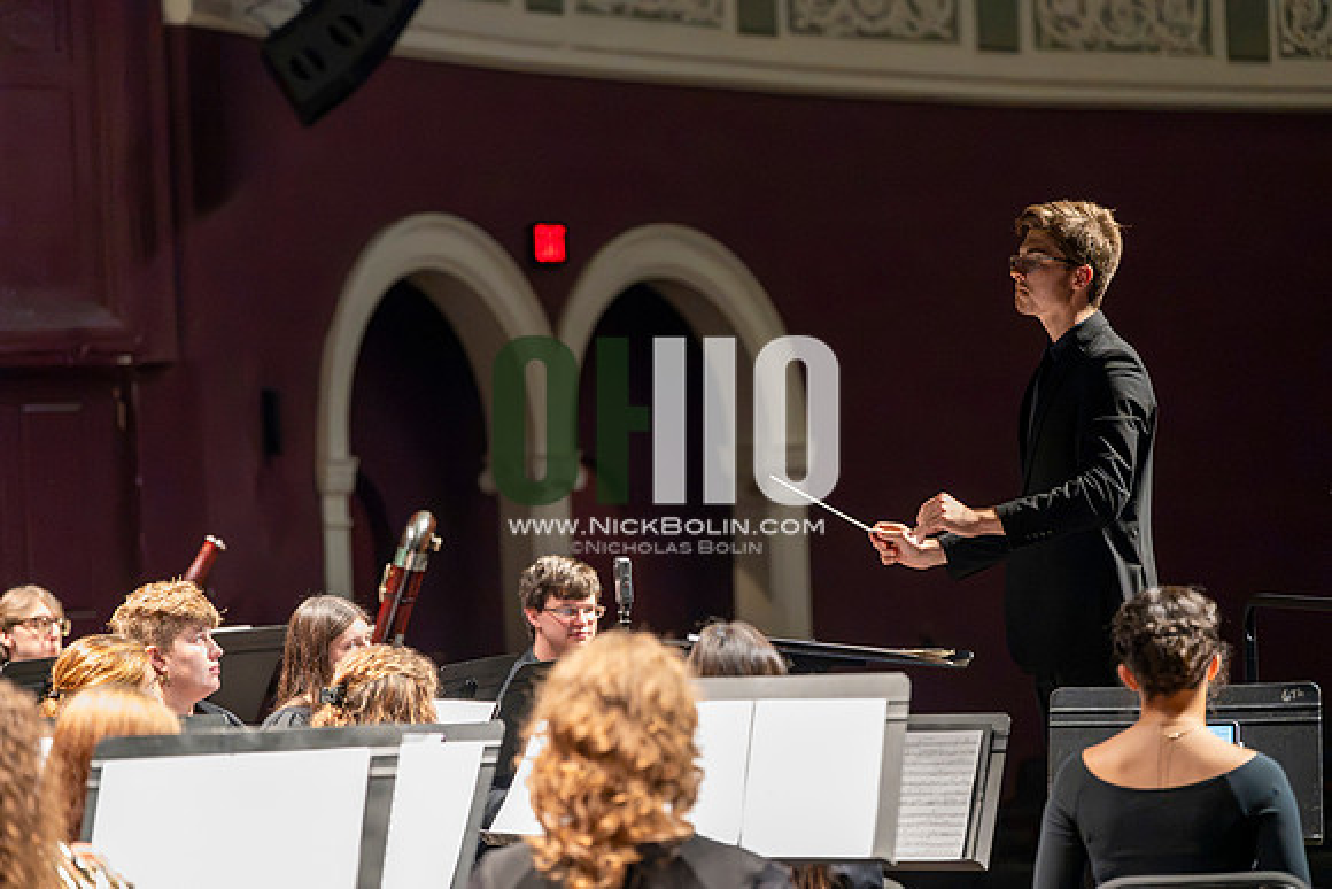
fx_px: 4071
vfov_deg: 12.5
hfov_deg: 18.6
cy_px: 444
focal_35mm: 110
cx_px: 666
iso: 16000
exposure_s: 1/640
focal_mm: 110
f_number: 2.8
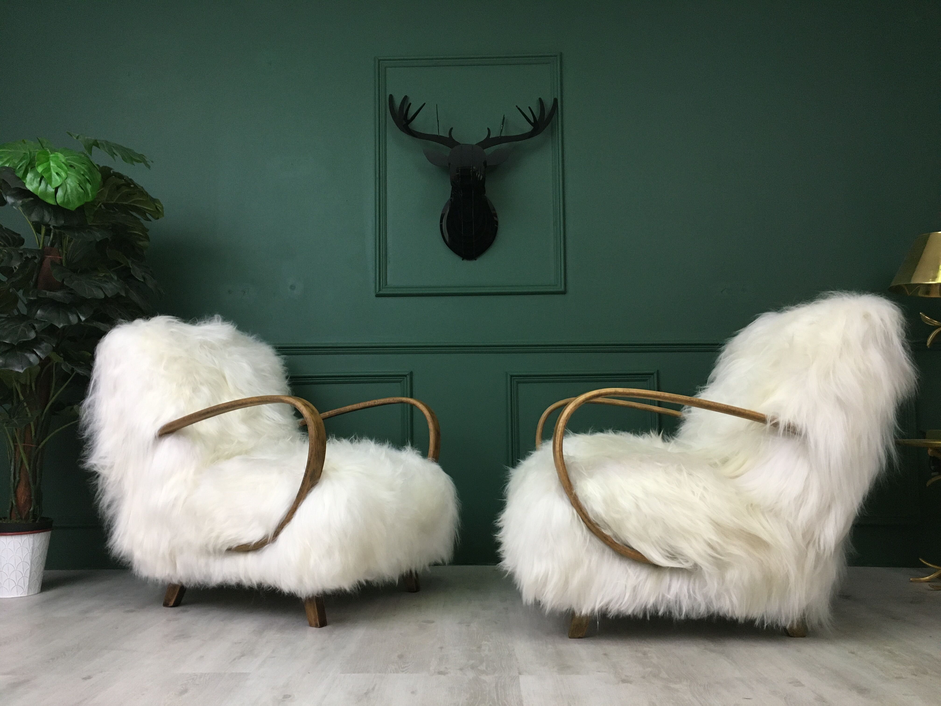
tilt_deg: +7.6
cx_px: 470
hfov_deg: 61.7
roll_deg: +0.8
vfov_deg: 48.2
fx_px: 788
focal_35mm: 29
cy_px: 353
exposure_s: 1/33
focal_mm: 4.15
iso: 160
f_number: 2.2
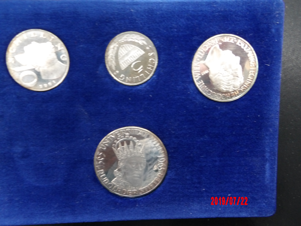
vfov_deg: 58.9
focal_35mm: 23
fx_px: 200
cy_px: 113
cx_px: 150
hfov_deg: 73.9
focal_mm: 4.2
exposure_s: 1/15
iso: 385
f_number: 4.1
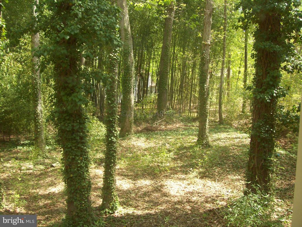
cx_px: 151
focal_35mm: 36
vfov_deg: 39.6
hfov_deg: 51.4
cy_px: 114
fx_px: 314
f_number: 2.7
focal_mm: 6
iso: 80
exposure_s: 1/150
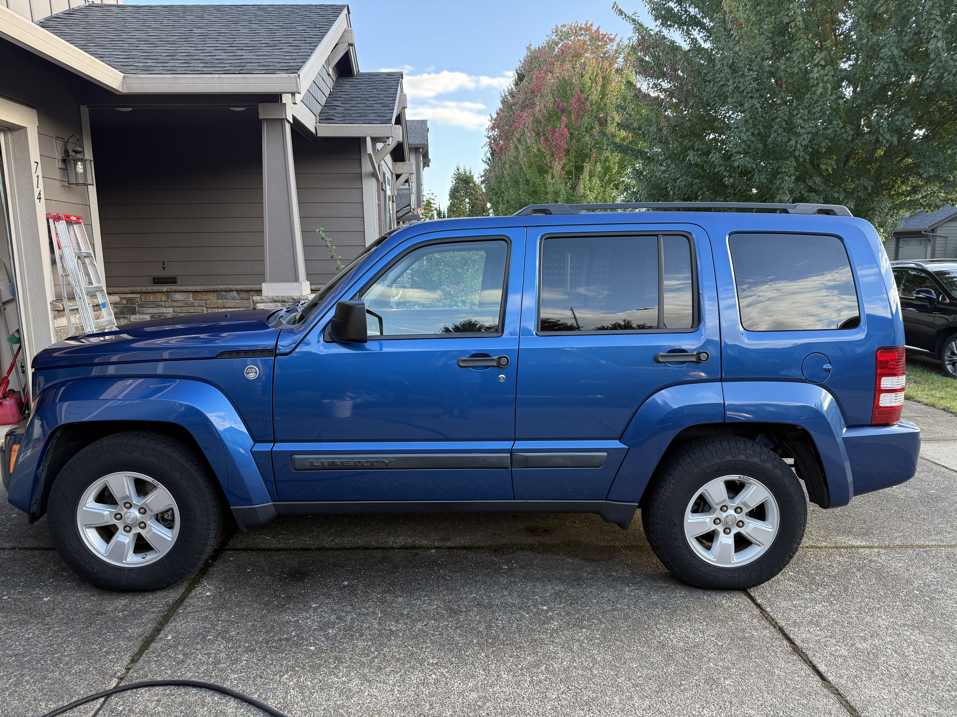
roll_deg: +0.5
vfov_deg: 56.8
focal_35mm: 24
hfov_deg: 71.6
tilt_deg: -9.1
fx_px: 664
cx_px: 478
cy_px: 358
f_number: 1.78
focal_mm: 6.76
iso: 100
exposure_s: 1/265
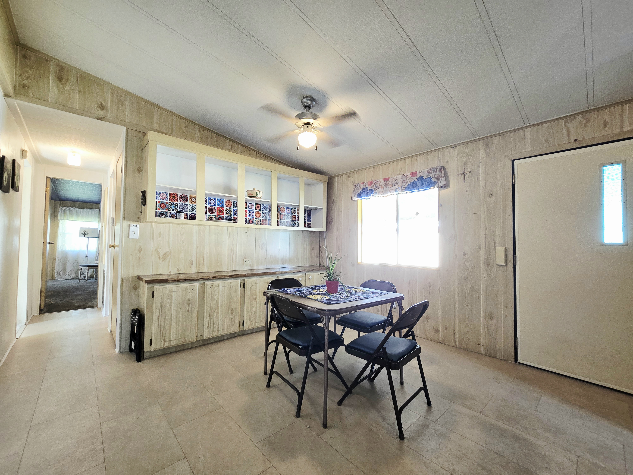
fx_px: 238
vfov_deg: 89.9
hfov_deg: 106.2
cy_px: 238
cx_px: 316
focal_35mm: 13
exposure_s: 1/60.2
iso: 160
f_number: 2.2
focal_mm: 2.2
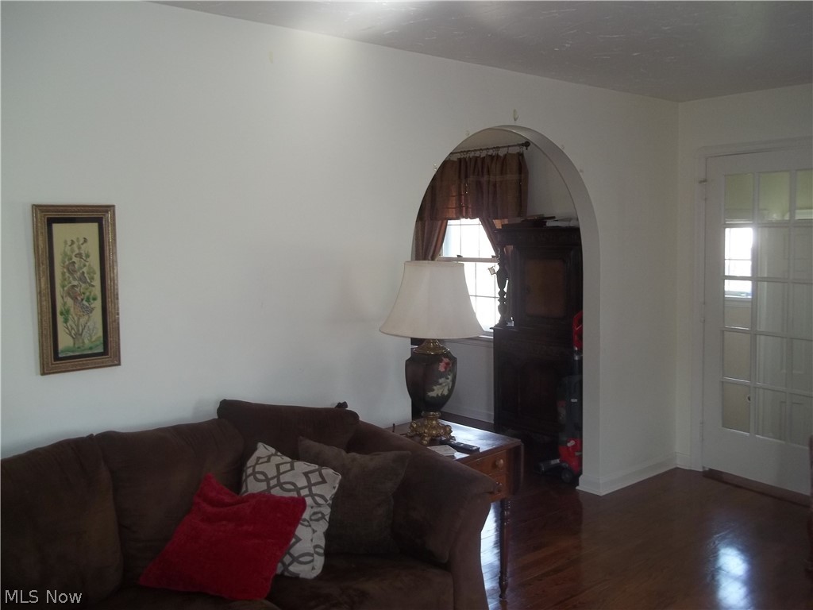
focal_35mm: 32
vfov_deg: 44.2
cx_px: 406
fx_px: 752
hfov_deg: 56.8
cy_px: 305
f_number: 2.9
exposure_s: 1/30
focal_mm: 5.7
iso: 64
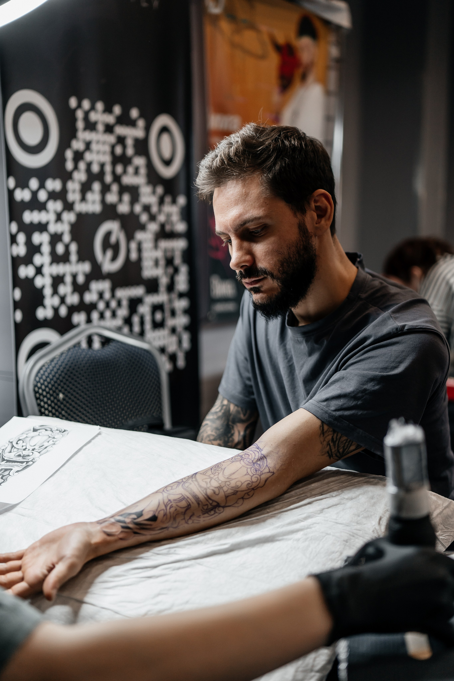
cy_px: 340
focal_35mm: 45
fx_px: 851
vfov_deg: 43.6
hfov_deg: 29.9
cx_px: 227
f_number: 1.8
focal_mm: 45
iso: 250
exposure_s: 1/200
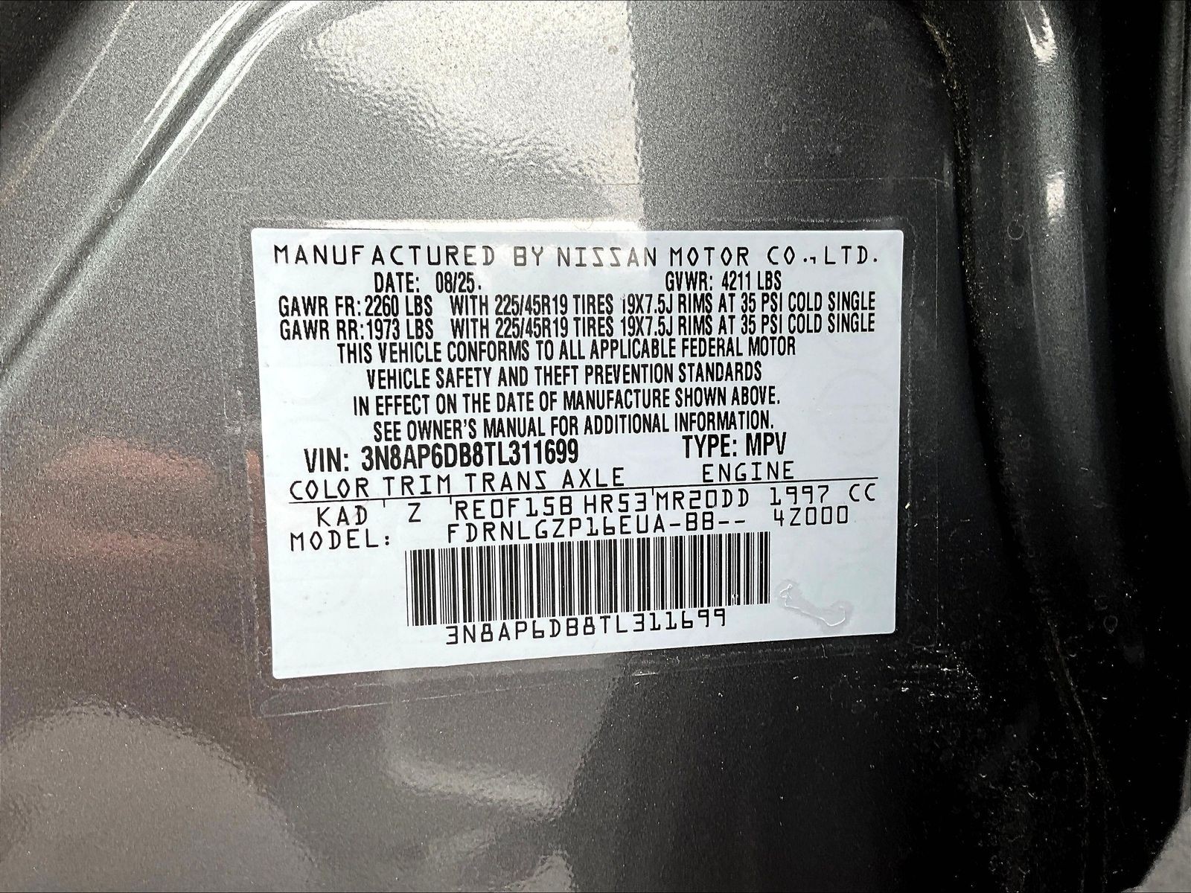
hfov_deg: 61.7
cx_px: 596
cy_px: 446
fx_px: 998
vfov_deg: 48.2
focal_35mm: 29
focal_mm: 3
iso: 16
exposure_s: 1/139
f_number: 1.8
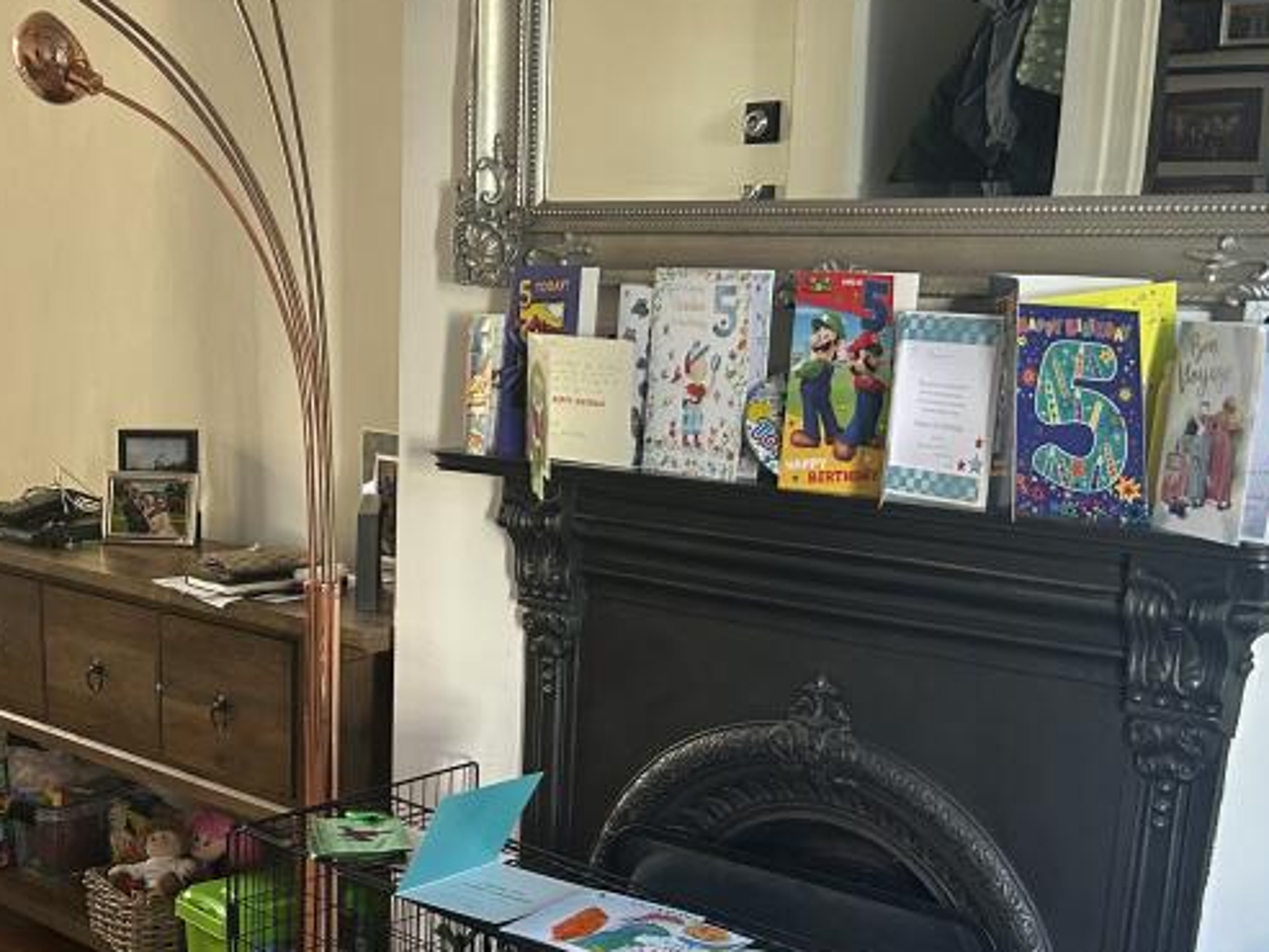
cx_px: 152
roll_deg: +1.5
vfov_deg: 26.4
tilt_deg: -17.9
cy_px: 805
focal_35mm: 54
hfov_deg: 33.8
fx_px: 1980
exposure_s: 1/60
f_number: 1.5
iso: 160
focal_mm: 5.7
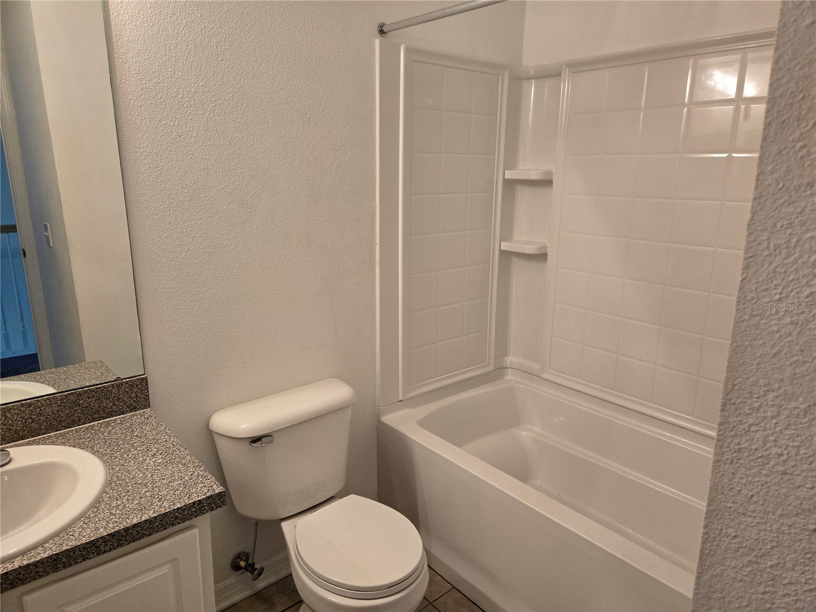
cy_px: 306
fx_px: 542
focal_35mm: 23
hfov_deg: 73.9
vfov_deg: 58.9
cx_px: 408
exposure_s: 1/120
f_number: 1.8
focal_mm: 5.4
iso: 320
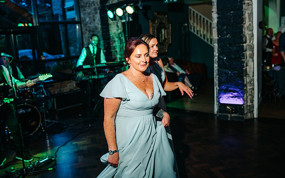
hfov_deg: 54.0
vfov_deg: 35.3
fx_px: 280
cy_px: 85
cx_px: 142
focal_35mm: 36
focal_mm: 35
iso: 400
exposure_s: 1/200
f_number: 2.5
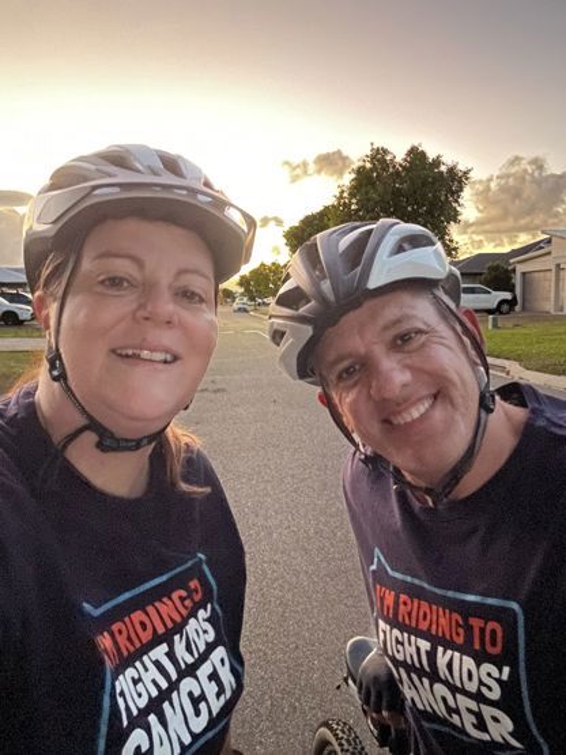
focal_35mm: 30
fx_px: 654
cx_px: 283
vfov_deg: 60.0
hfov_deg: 46.8
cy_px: 378
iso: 1600
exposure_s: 1/15
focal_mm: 2.69
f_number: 1.9
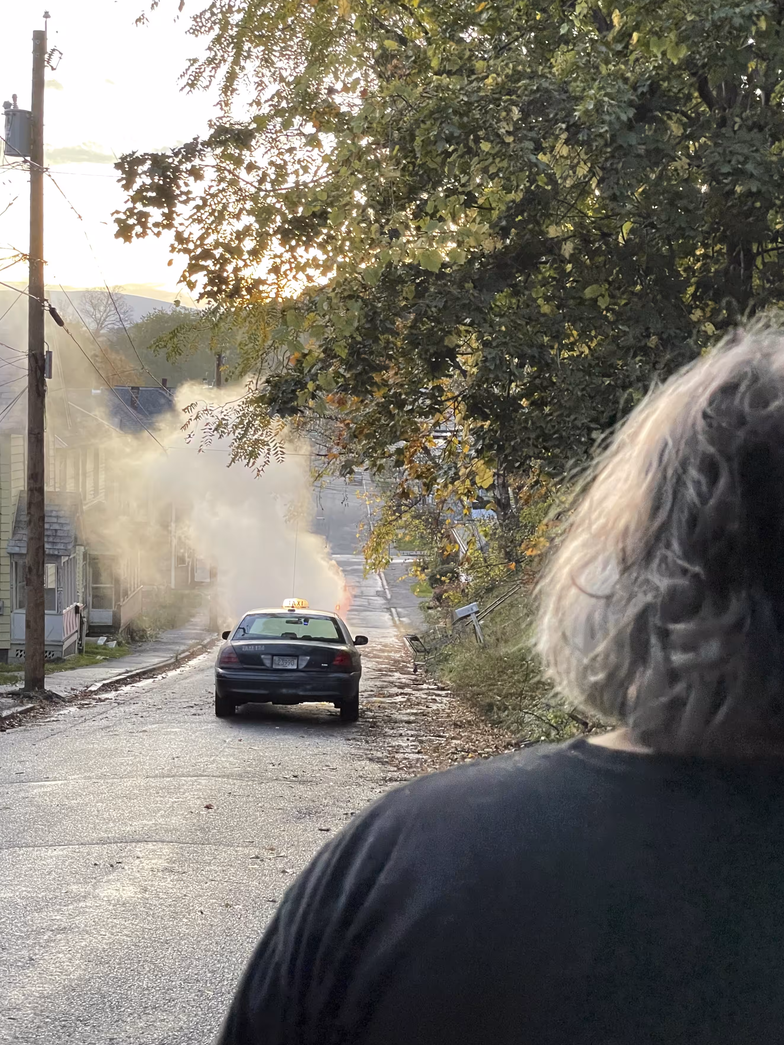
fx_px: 1782
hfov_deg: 24.8
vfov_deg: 32.7
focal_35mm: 59
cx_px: 359
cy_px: 467
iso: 1000
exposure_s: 1/30
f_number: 2
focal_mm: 6
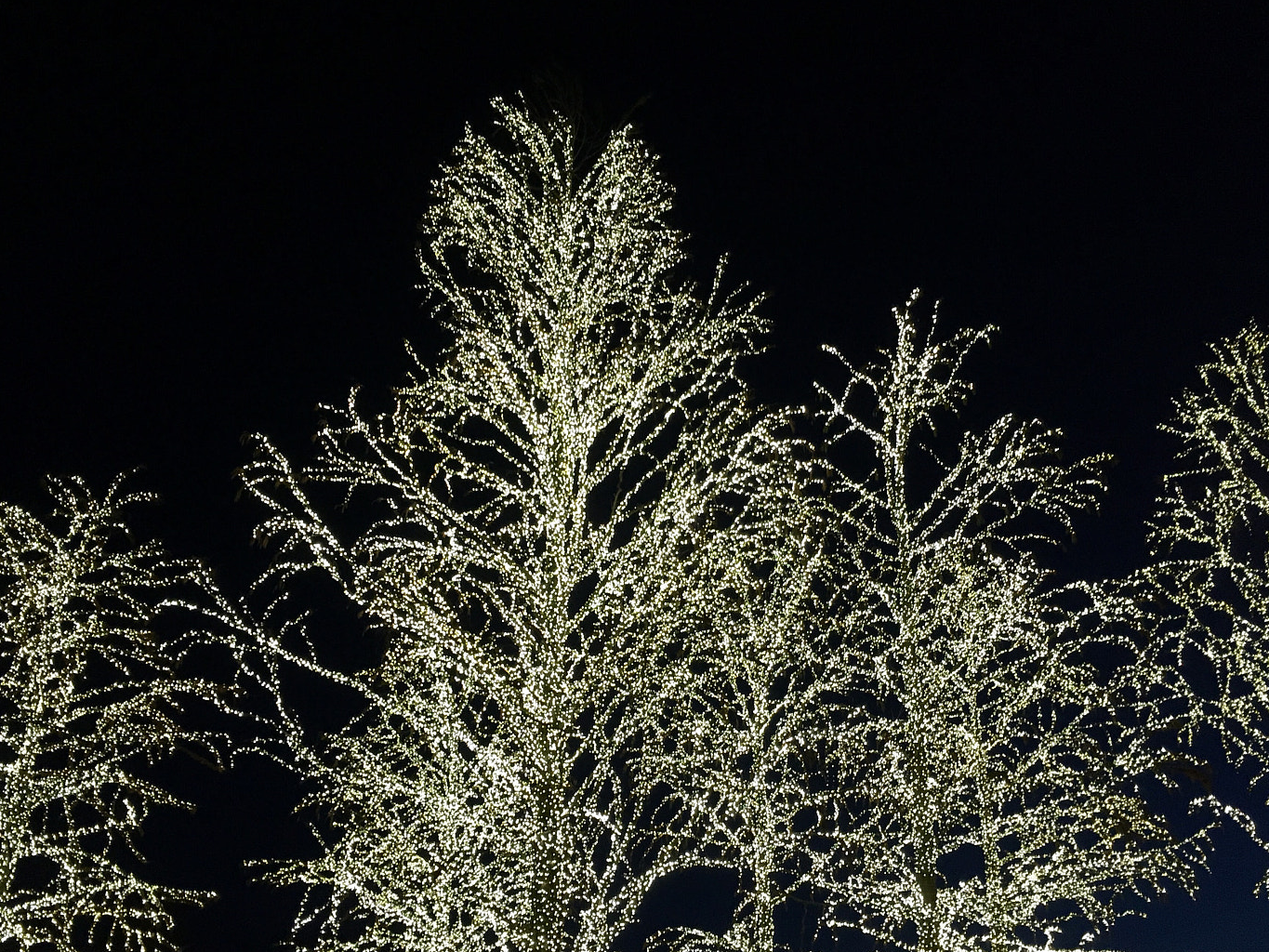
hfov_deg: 54.0
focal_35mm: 34
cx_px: 630
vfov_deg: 41.7
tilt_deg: +26.4
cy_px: 552
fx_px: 1247
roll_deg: -0.8
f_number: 2.2
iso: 125
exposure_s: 1/30
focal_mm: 4.15
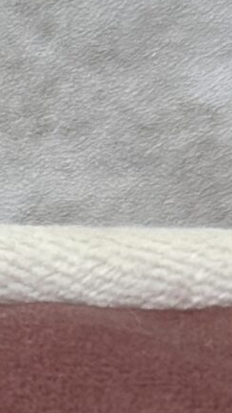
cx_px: -661
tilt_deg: -18.4
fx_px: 3400
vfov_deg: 6.5
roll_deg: +0.9
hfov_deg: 3.7
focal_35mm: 311
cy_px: 1142
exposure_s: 1/343
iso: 80
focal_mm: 6.86
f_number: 1.78
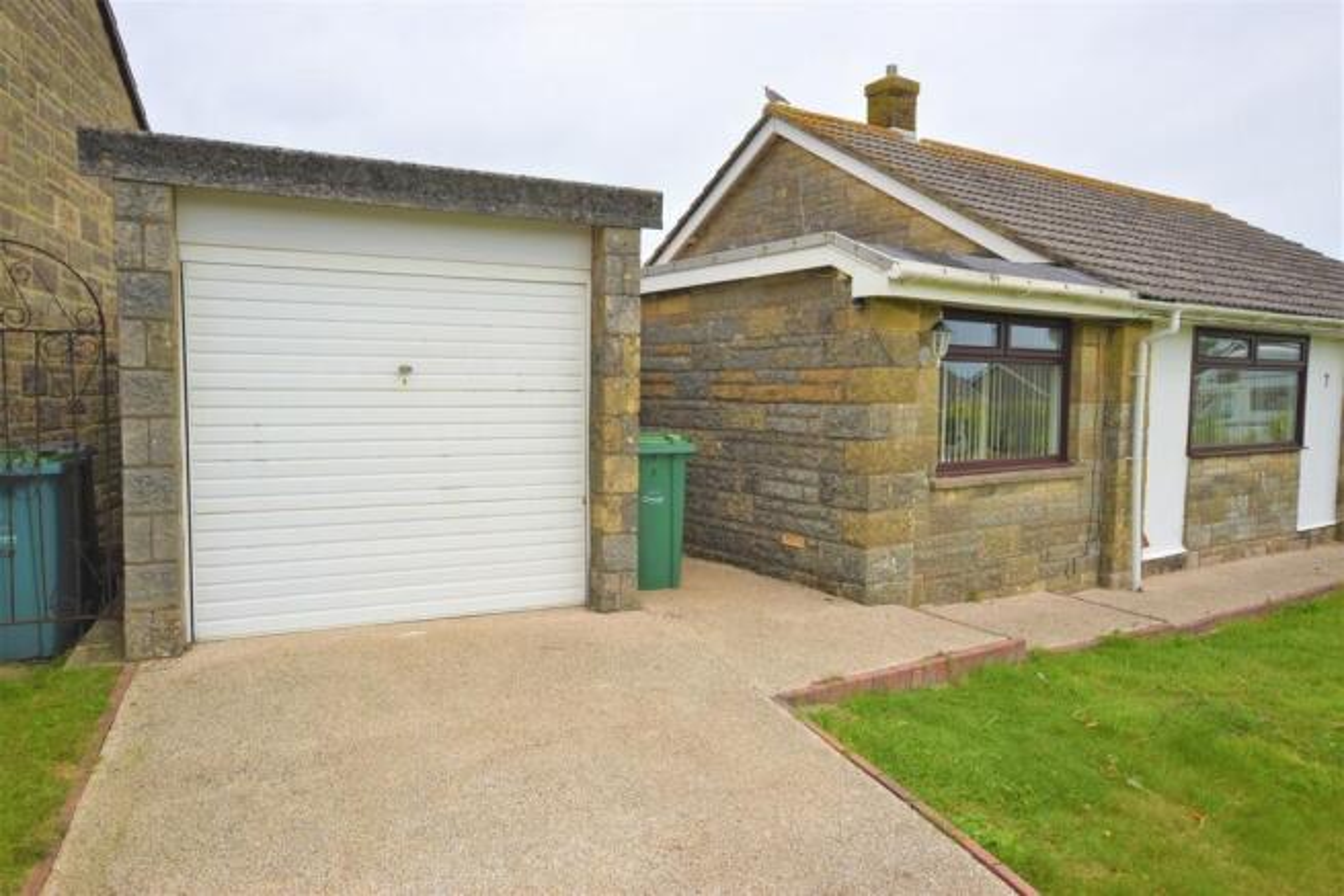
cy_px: 448
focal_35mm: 24
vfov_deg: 53.2
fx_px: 896
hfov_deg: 73.7
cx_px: 672
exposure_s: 1/200
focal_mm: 16
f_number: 7.1
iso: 100
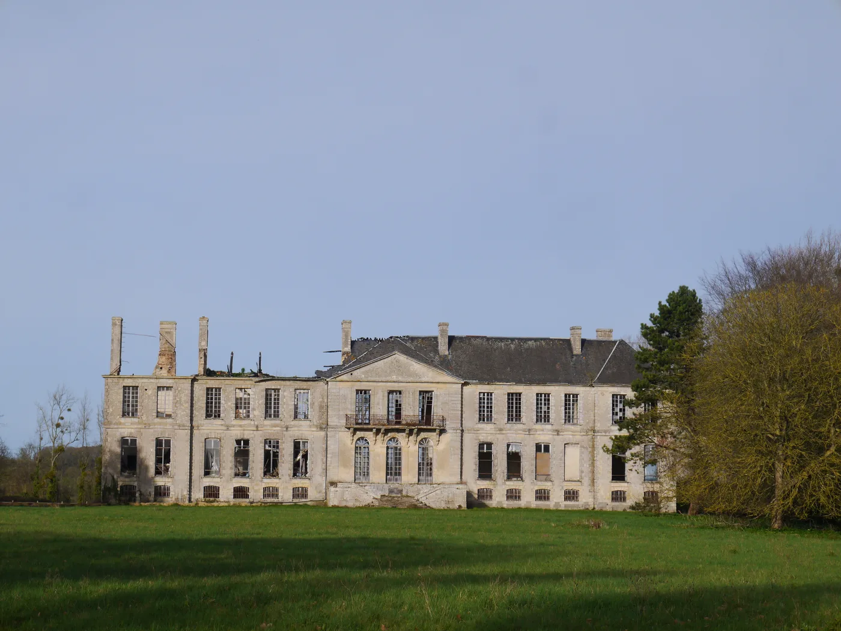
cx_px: 420
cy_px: 316
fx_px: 2041
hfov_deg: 23.3
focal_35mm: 84
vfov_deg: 17.6
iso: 160
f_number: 10
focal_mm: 42
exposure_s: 1/500
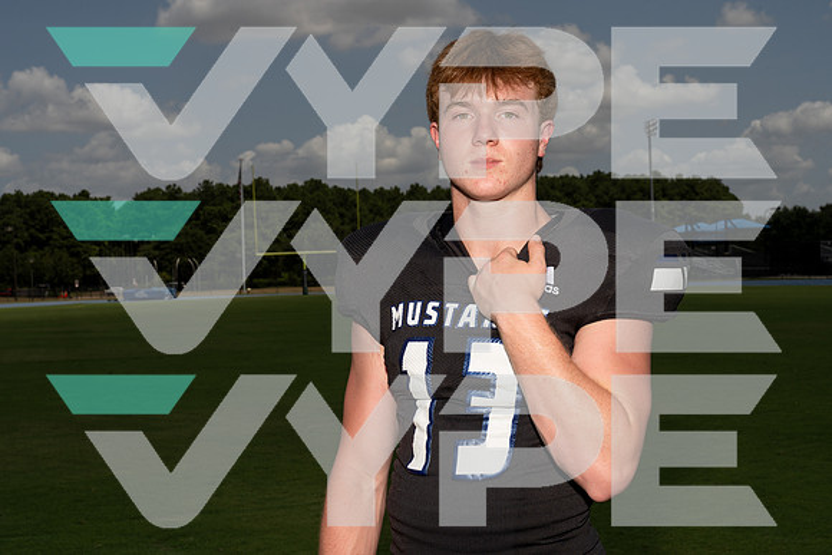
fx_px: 1456
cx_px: 416
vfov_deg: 21.6
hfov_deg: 31.9
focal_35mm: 63
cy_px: 278
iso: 100
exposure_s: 1/250
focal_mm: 63
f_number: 14
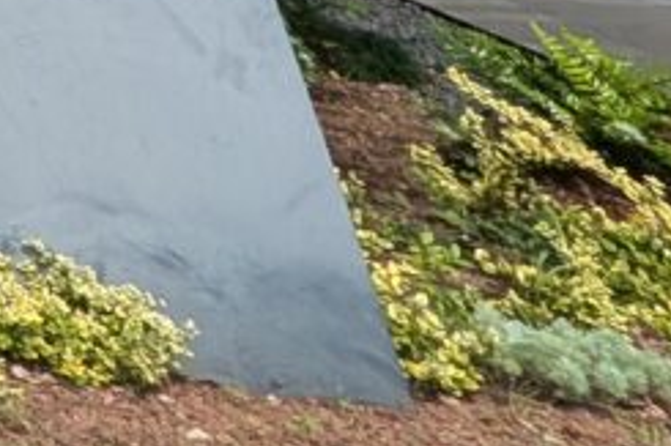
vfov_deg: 9.9
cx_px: -1405
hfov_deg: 11.1
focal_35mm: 85
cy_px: -1041
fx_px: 1583
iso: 48
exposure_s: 1/1357
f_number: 2.2
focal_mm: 1.95
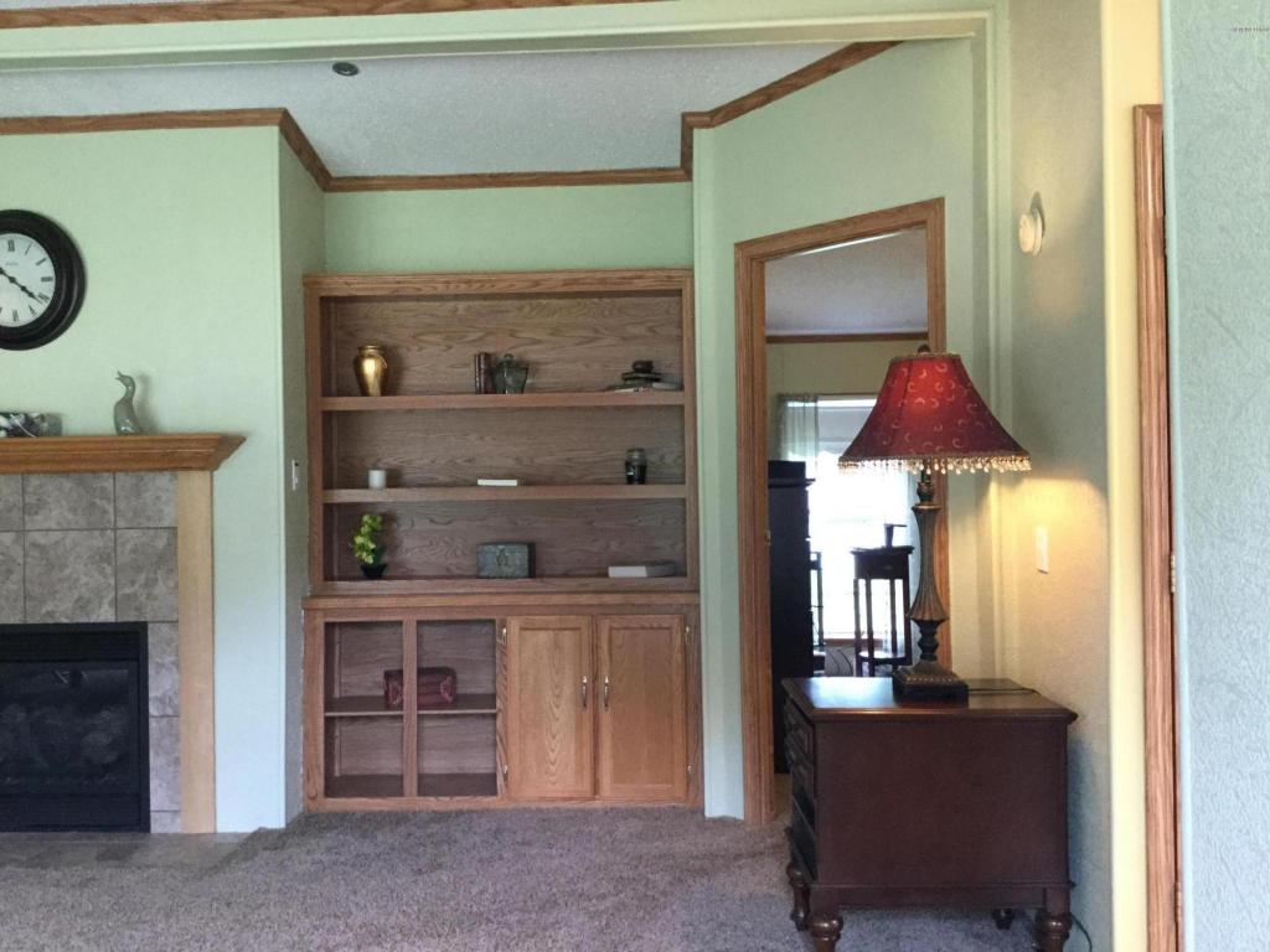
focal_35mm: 31
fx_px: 1137
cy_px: 476
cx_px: 635
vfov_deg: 45.4
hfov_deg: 58.4
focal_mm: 3.3
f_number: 2.4
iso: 160
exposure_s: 1/30
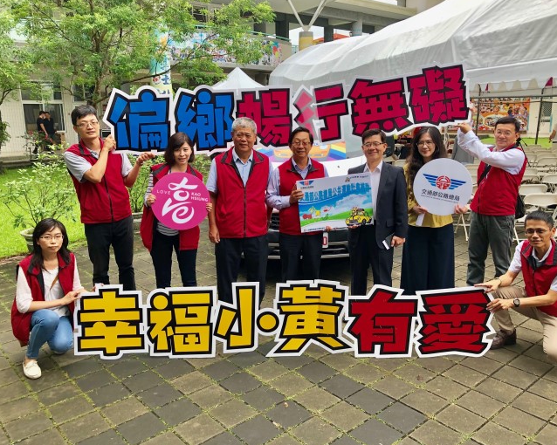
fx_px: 494
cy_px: 219
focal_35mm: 30
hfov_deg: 58.8
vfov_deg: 48.5
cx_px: 288
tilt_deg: -12.2
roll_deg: +1.4
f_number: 1.8
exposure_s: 1/138
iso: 20
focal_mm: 3.99
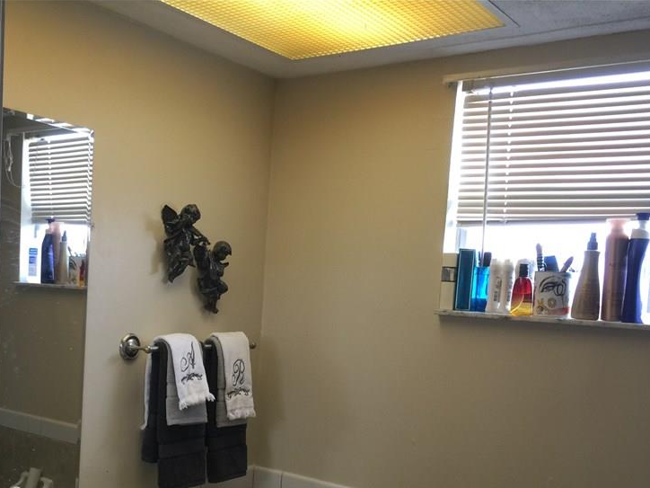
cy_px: 344
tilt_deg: -5.0
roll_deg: -4.1
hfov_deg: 45.3
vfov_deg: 34.6
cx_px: 232
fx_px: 770
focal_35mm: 41
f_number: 2.2
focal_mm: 4.15
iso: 40
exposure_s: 1/30
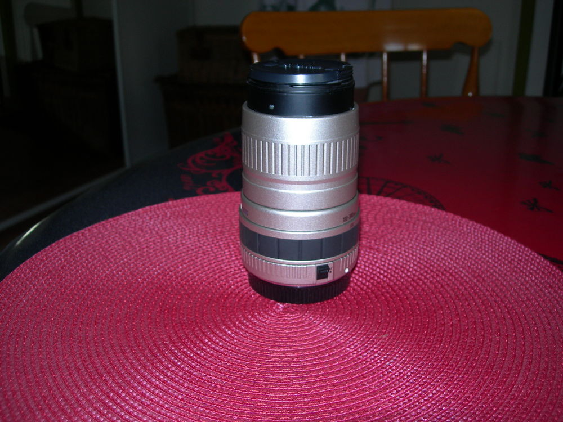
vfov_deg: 37.7
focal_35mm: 38
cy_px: 211
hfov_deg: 49.0
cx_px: 282
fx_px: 618
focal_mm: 7.8
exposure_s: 1/60.1
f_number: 2.8
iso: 50
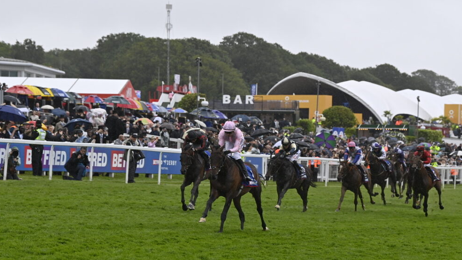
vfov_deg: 8.3
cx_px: 232
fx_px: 1789
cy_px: 155
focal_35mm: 146
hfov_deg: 14.7
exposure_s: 1/800
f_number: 5.6
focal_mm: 135
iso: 400
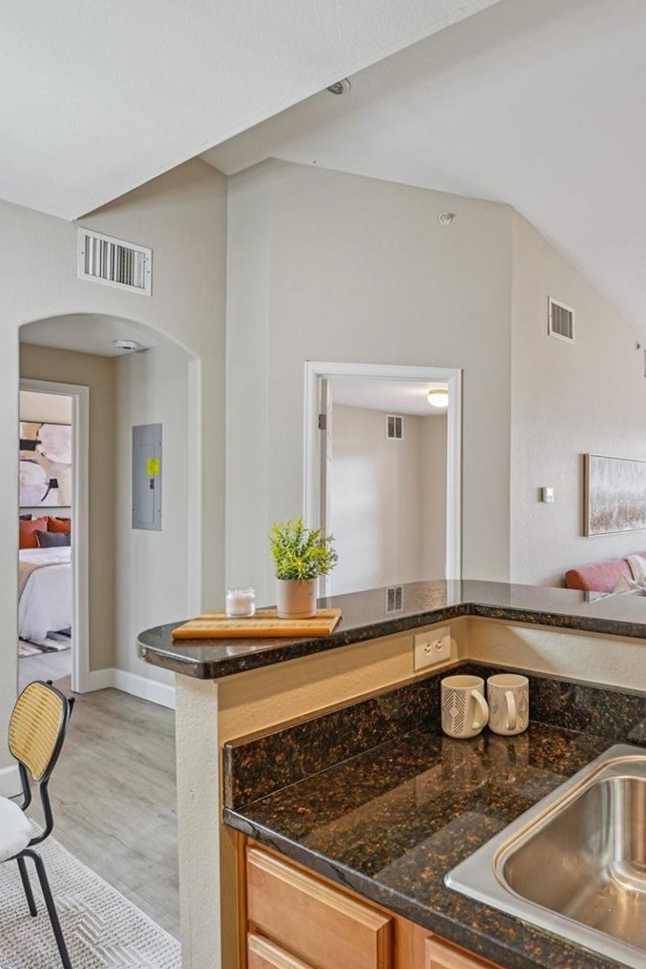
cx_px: 505
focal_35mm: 22
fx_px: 592
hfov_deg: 53.9
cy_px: 497
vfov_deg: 78.6
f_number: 8
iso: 400
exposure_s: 1/6
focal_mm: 14
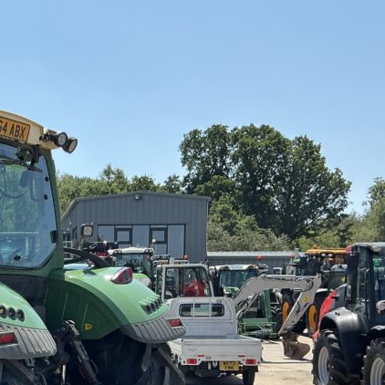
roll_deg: -1.9
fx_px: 755
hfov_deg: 26.3
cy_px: 338
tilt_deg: -0.8
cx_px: -40
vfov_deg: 27.7
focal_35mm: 60
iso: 25
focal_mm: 3
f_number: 1.8
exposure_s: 1/1490
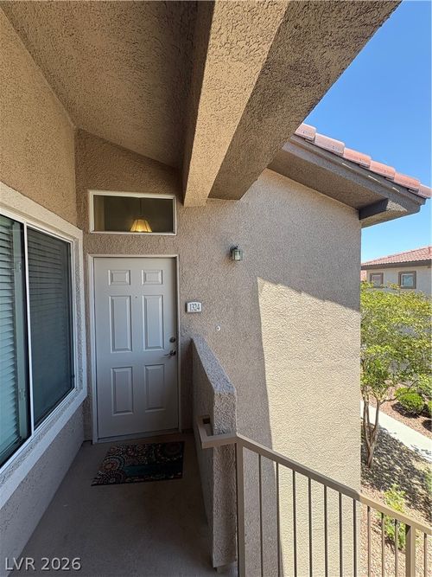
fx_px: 233
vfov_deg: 102.1
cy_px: 288
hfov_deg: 85.7
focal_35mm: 14
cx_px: 216
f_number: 2.2
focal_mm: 2.22
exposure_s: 1/304
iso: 50
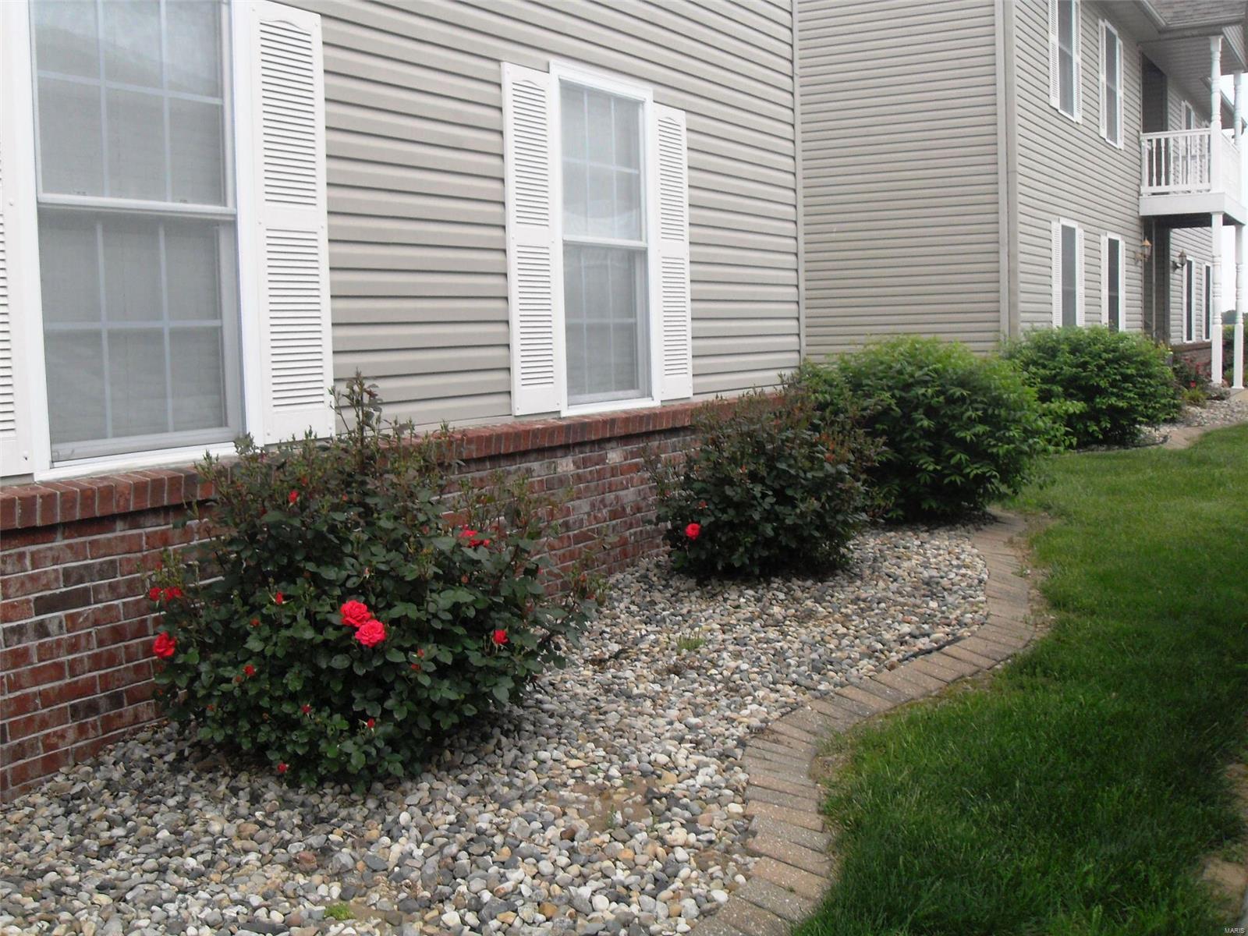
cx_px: 624
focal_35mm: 37
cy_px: 468
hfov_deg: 50.1
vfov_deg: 38.7
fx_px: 1334
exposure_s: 1/45
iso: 80
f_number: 8.9
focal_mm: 6.3
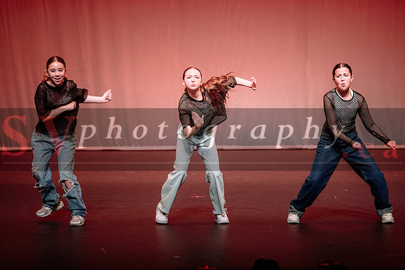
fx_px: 1938
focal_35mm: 172
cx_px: 225
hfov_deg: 11.9
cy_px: 150
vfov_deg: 8.0
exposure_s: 1/500
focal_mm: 155
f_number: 2.8
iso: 1250
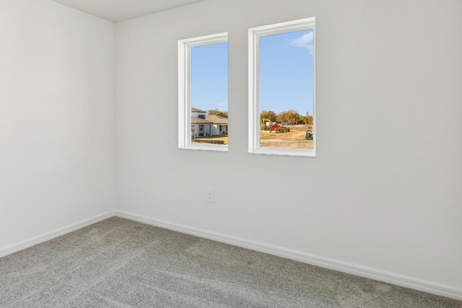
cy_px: 128
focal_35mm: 22
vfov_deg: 56.9
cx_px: 180
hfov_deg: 77.5
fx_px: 282
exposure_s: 1/200
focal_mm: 10
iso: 100
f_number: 7.1
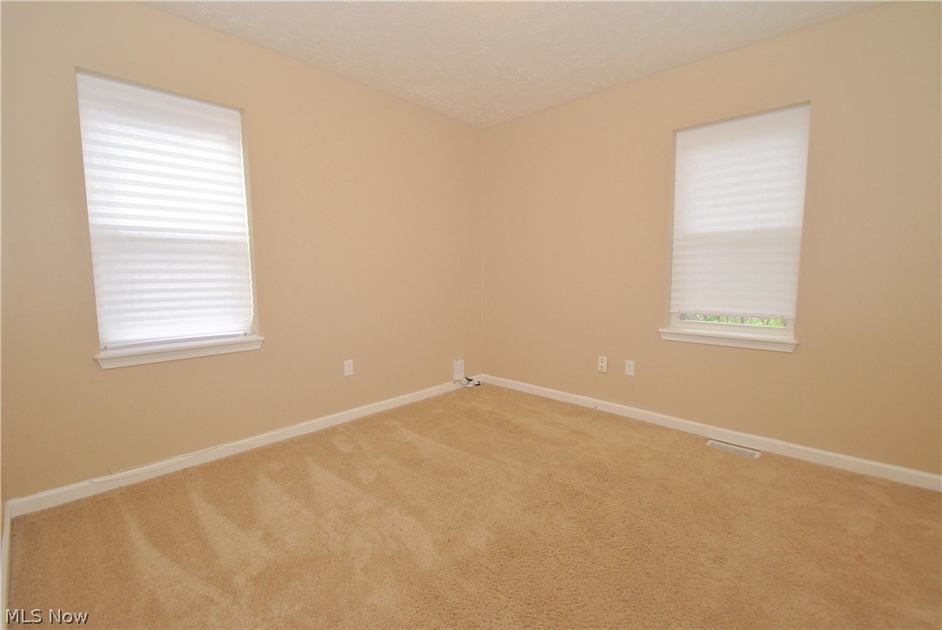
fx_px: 393
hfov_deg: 100.3
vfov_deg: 77.4
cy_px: 315
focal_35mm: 15
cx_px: 471
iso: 800
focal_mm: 10
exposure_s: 1/60
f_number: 7.1
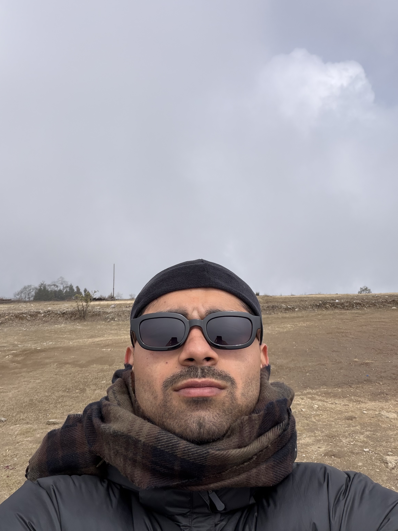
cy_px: 266
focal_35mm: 30
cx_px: 199
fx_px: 460
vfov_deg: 60.0
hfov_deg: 46.8
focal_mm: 2.71
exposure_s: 1/1553
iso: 32
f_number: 1.9
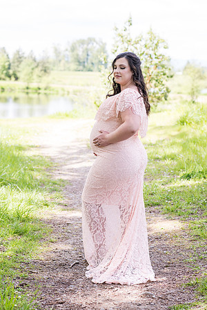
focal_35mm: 85
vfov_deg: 23.9
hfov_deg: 16.1
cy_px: 155
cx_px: 104
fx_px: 733
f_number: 4
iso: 250
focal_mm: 85
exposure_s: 1/320
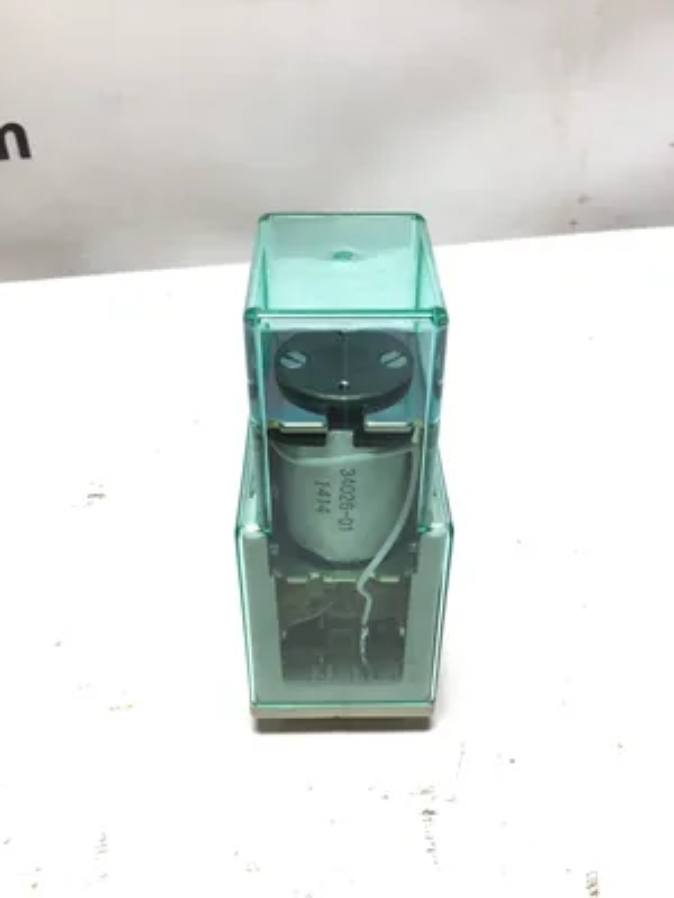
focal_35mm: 31
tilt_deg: -37.8
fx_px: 805
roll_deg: +1.1
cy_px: 449
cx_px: 337
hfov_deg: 45.4
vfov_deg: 58.4
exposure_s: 1/120
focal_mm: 3.3
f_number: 2.4
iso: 32
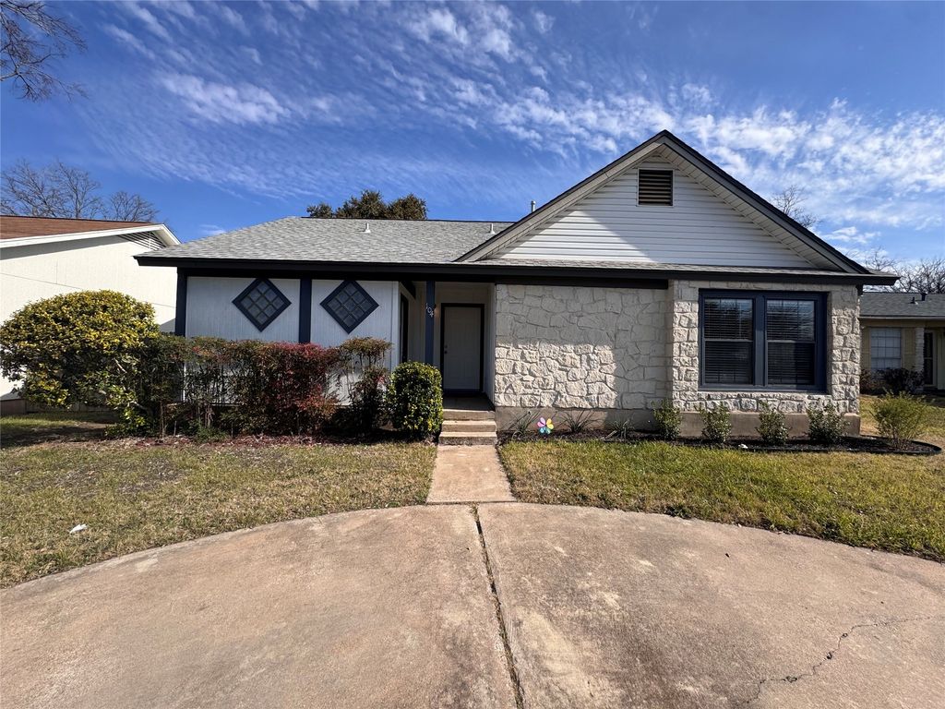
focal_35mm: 14
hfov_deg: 102.1
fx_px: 382
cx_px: 472
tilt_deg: +0.7
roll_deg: -0.8
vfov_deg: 85.7
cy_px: 354
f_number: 2.2
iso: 50
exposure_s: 1/1789
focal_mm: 2.22
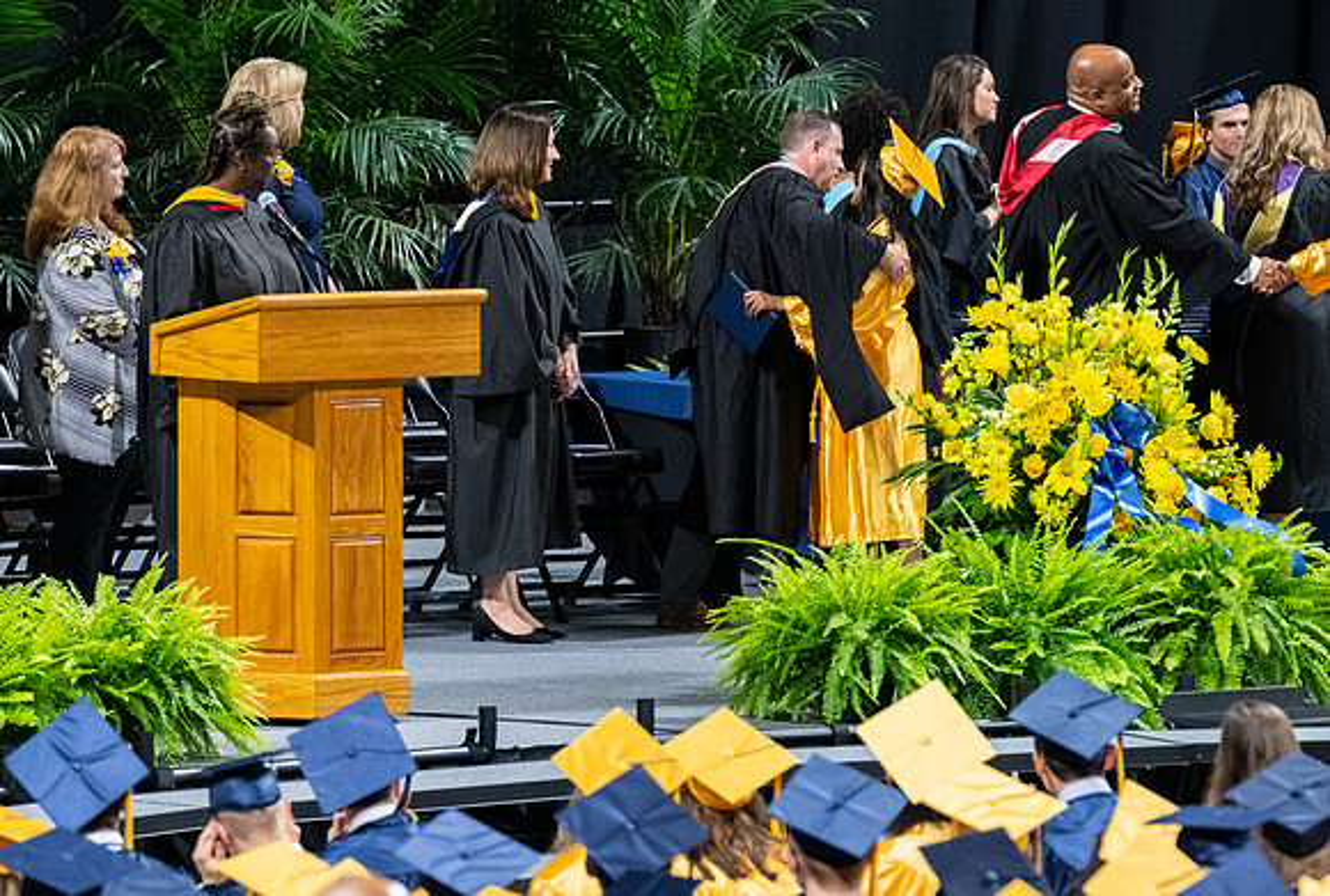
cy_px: 455
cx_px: 832
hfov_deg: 6.1
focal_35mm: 337
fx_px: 12506
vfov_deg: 4.1
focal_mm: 190
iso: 2000
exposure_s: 1/200
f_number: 4
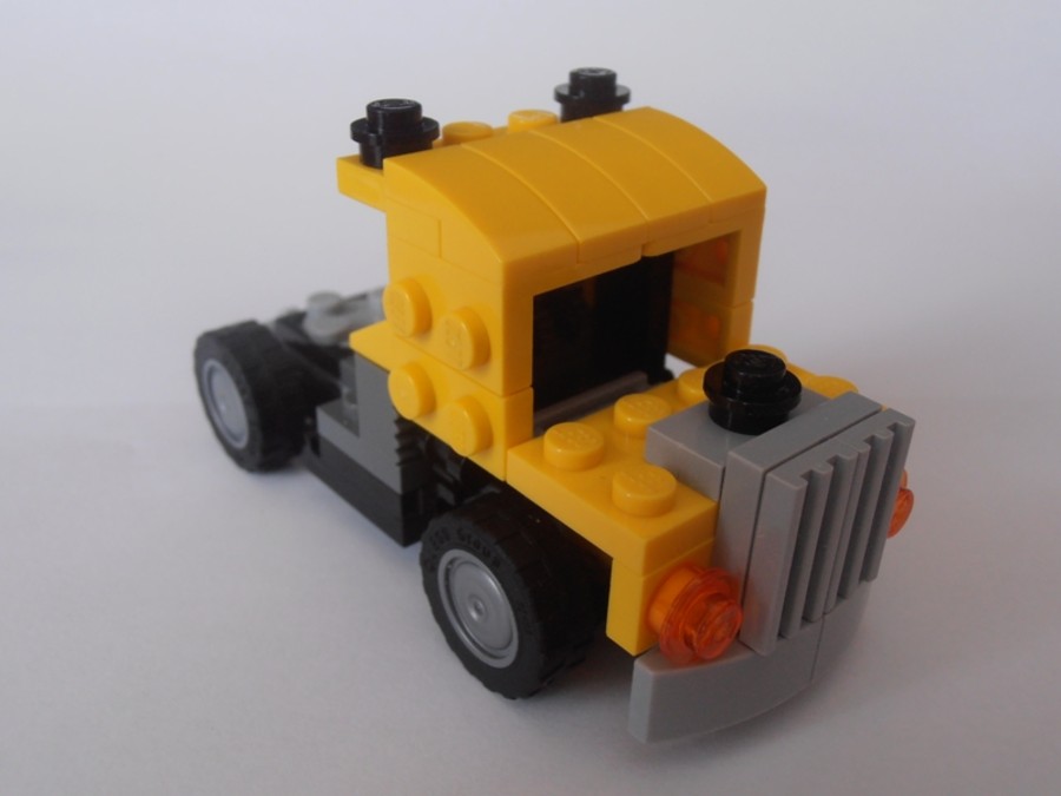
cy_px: 398
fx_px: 1134
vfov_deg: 38.7
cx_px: 530
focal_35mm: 37
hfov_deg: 50.1
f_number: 3.9
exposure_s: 1/13
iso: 125
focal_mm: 6.61
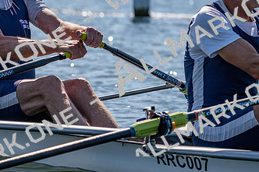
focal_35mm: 369
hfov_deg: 5.6
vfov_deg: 3.7
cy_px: 23
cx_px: 48
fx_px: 2653
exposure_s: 1/2000
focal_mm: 211
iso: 200
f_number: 5.6
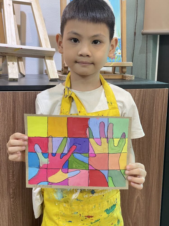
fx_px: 338
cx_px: 84
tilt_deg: -11.0
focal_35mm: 52
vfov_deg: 36.8
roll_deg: -1.9
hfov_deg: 28.0
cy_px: 113
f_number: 2
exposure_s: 1/100
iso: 200
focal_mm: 6
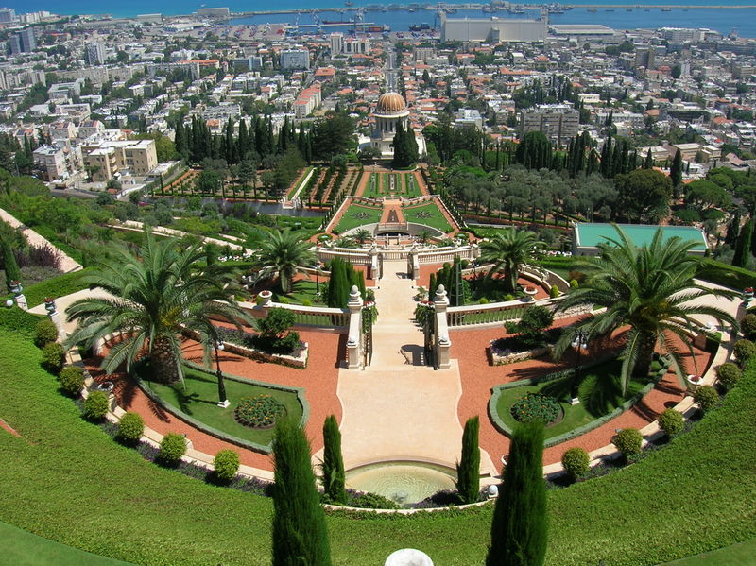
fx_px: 742
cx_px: 378
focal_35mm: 34
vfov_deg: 41.8
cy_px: 283
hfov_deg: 54.0
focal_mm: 5.7
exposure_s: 1/485
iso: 50
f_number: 4.9
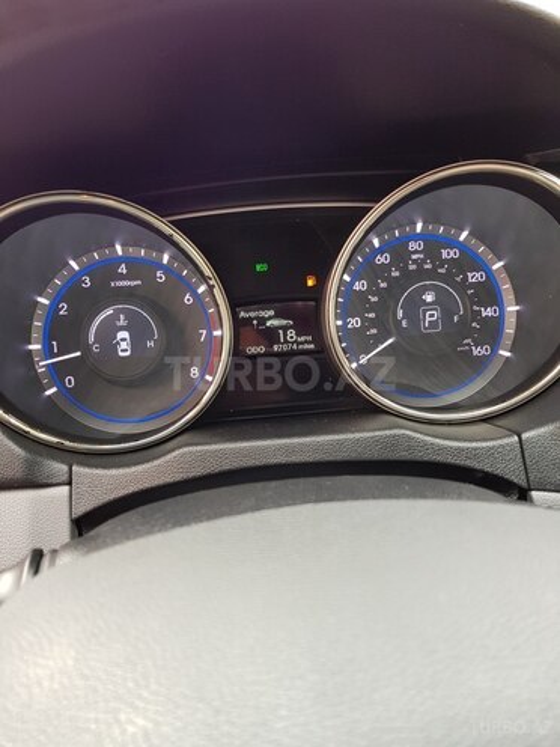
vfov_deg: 67.3
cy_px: 374
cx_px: 280
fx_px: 561
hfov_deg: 53.1
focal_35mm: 26
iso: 80
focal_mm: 4.2
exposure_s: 1/60
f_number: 1.7
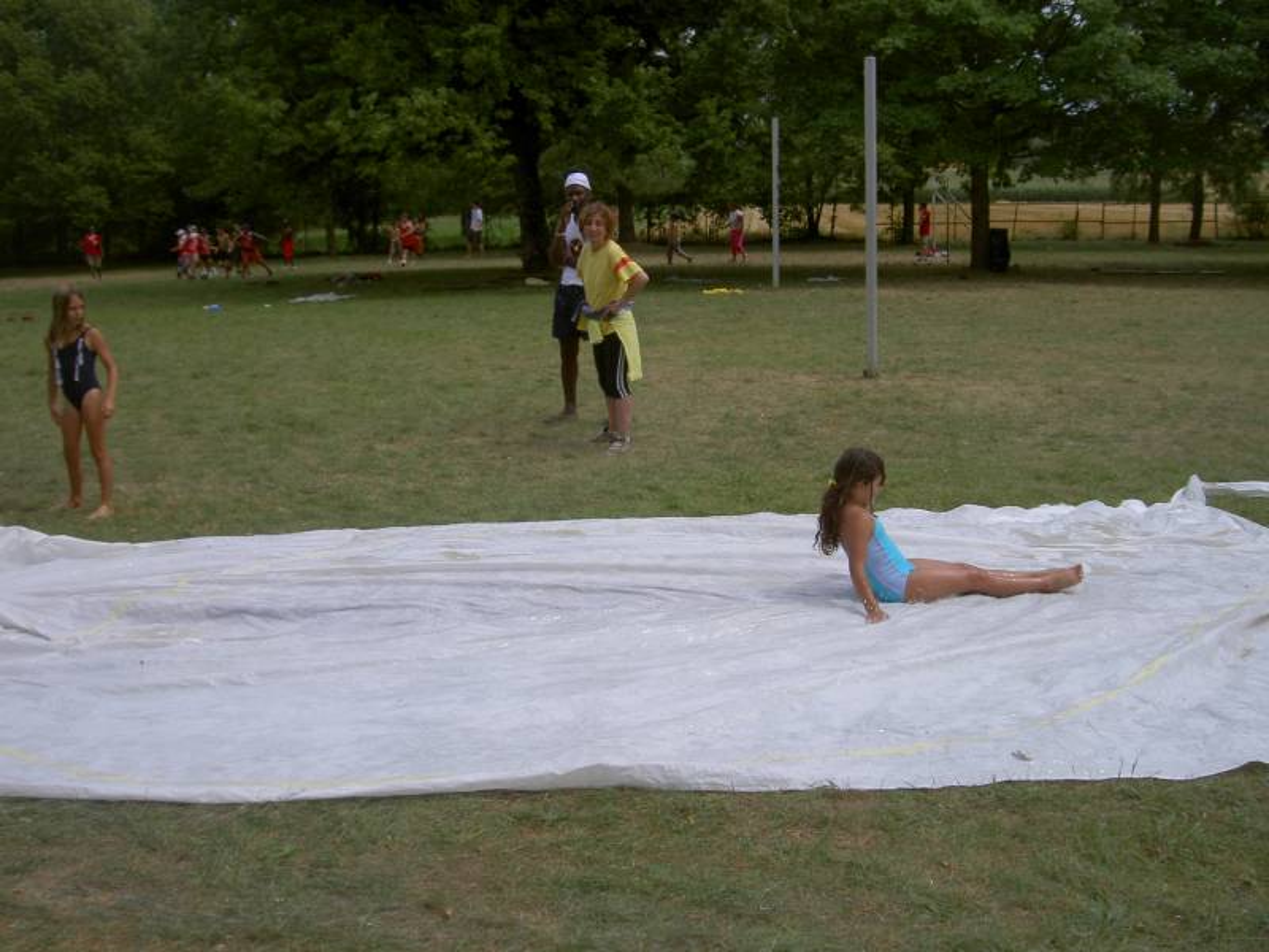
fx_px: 1430
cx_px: 634
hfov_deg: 47.9
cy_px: 476
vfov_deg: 36.8
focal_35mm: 39
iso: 100
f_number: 4.7
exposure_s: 1/500
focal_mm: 8
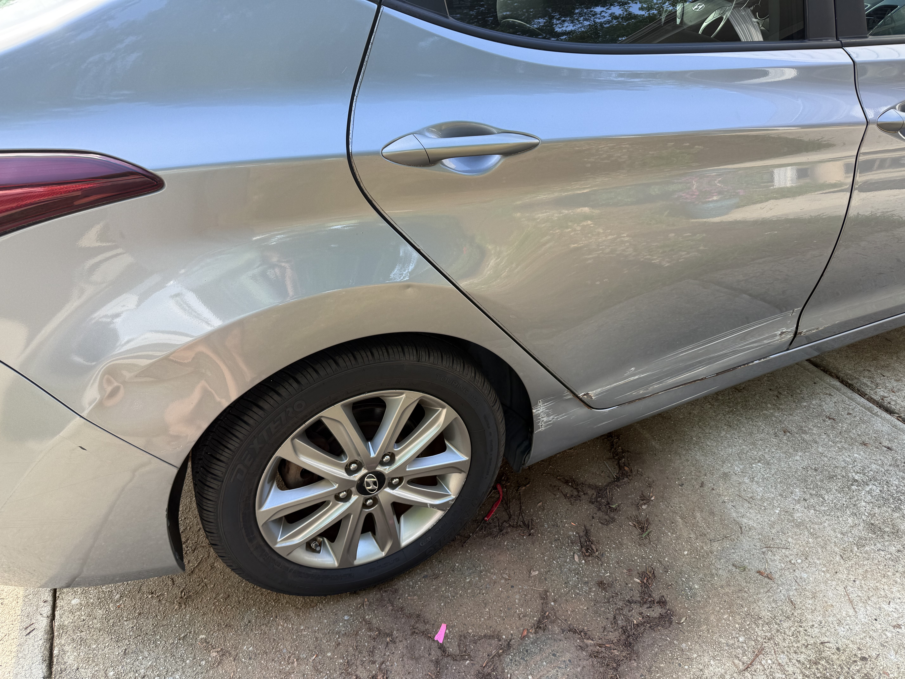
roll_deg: +0.5
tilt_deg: -35.2
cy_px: 340
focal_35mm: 24
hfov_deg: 71.6
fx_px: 627
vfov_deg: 56.8
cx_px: 452
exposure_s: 1/198
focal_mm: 6.76
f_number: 1.78
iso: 64
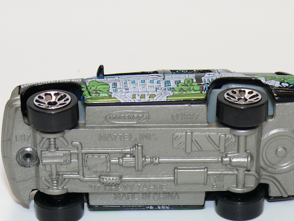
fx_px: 1104
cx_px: 153
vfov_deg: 11.4
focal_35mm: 130
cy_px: 135
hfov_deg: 15.2
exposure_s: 1/30
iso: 100
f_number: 4
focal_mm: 13.4
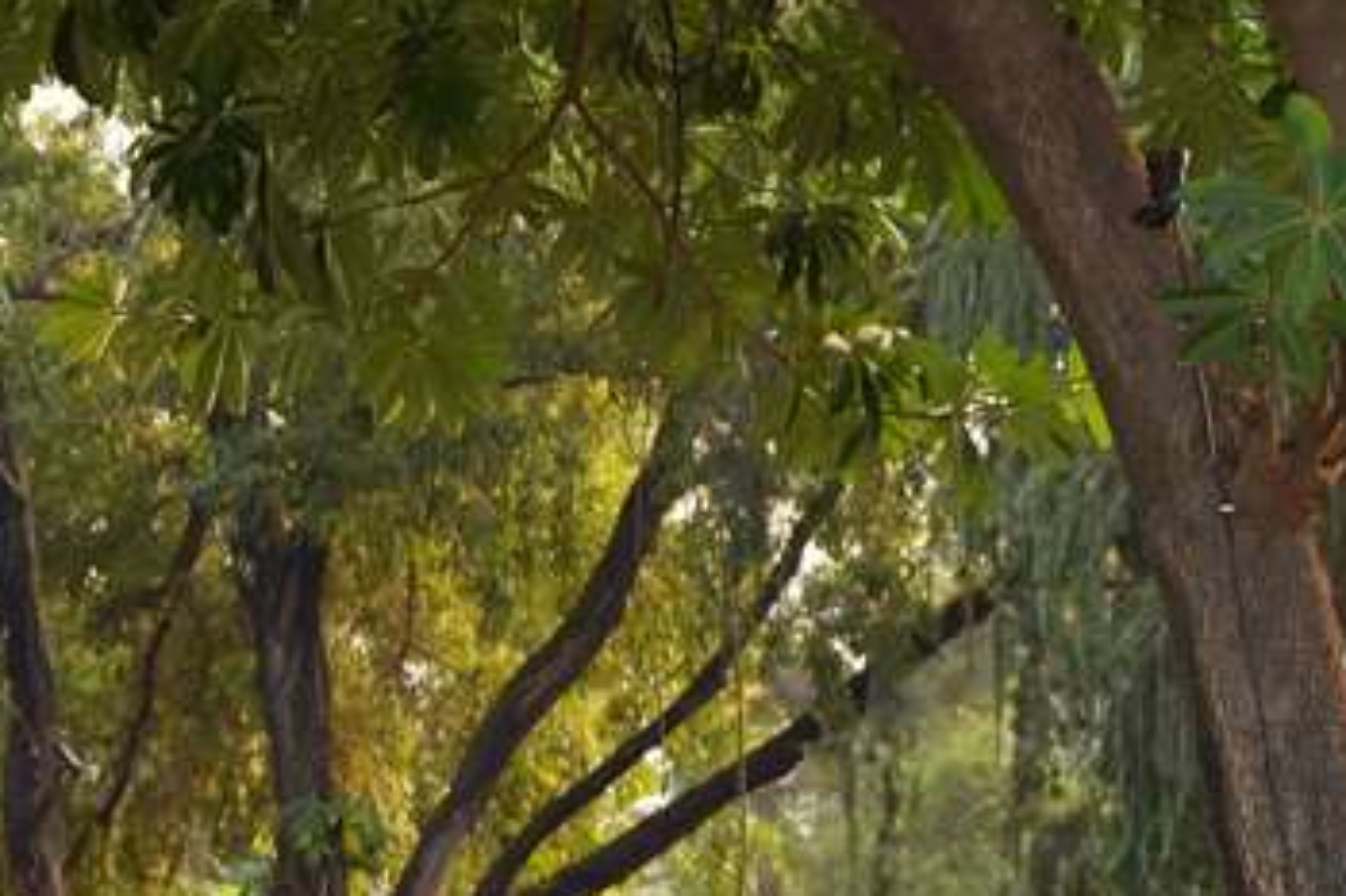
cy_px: 746
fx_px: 5605
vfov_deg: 9.1
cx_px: -773
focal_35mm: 150
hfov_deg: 12.9
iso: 640
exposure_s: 1/500
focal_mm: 35
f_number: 4
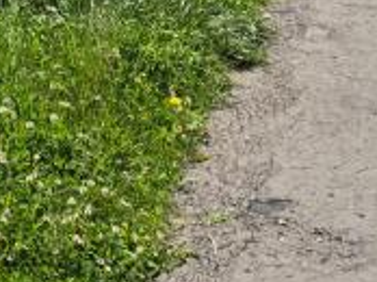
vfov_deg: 11.9
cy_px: -341
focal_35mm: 106
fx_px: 1153
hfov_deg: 16.4
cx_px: -238
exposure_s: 1/2256
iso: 25
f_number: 1.8
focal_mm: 5.4
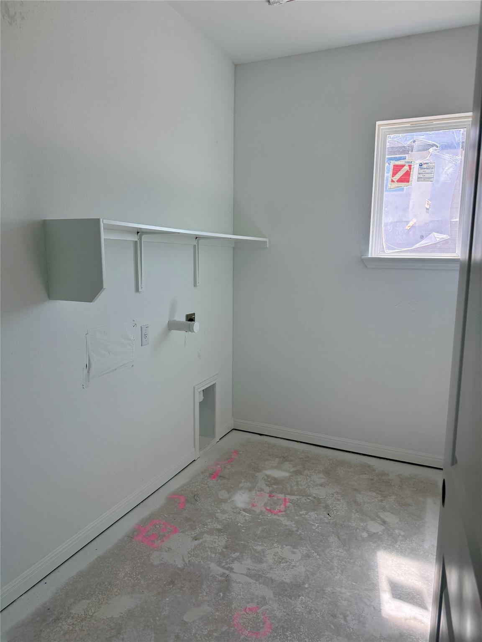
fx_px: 446
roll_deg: -1.4
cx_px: 241
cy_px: 321
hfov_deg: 56.8
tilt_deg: -9.5
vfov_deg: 71.6
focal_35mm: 24
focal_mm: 6.76
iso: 100
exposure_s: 1/735
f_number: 1.78
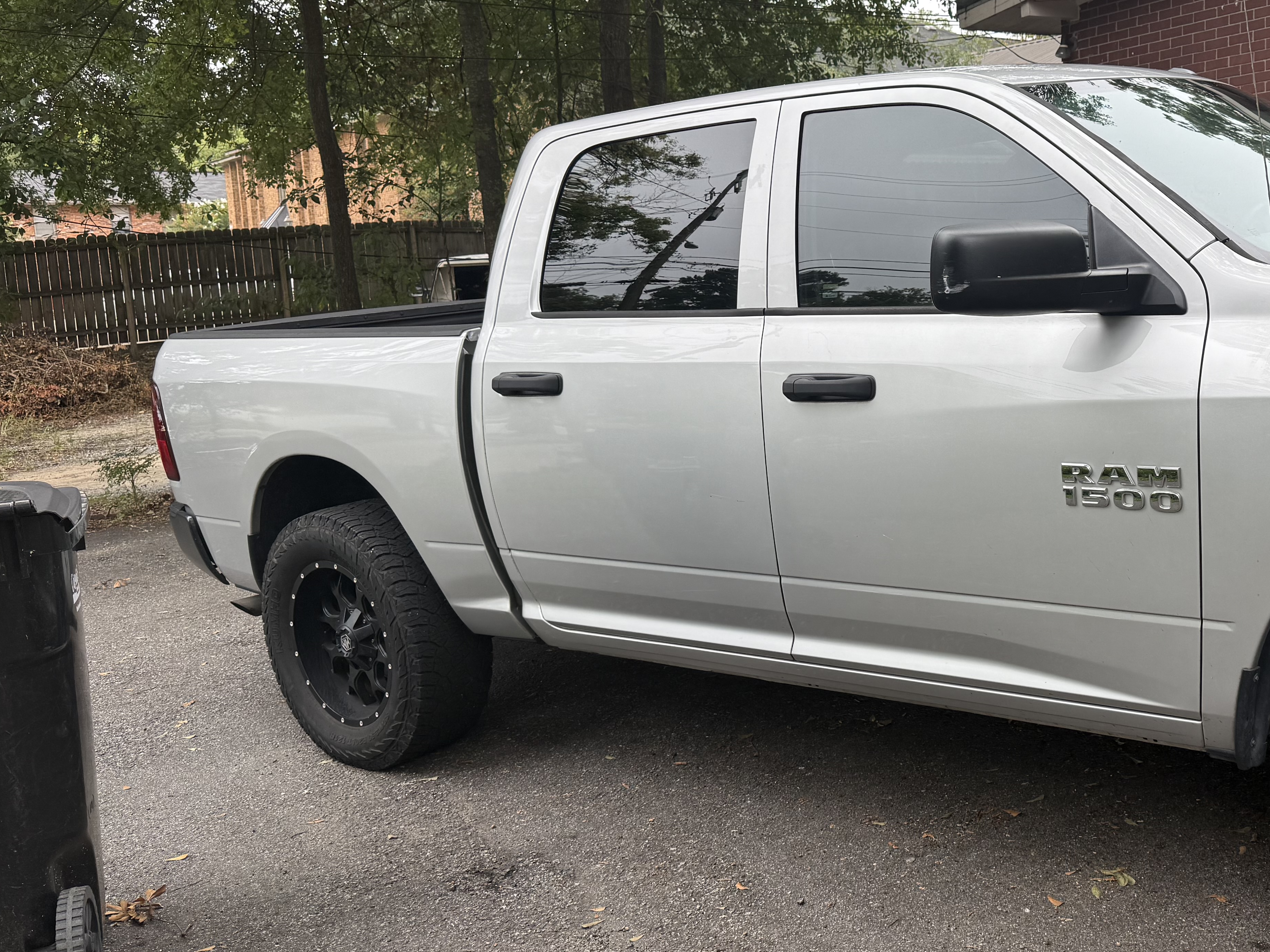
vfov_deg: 38.7
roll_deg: +2.8
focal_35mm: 37
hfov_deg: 48.3
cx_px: 947
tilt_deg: -7.5
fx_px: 1358
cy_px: 465
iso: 80
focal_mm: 6.76
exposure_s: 1/649
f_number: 1.78
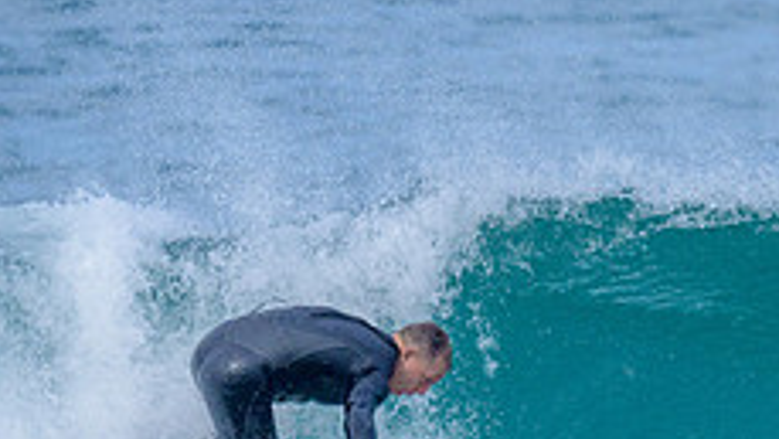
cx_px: 598
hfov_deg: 0.7
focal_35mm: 2915
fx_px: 60233
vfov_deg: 0.4
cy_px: 463
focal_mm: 800
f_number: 6.3
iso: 500
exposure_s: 1/2000
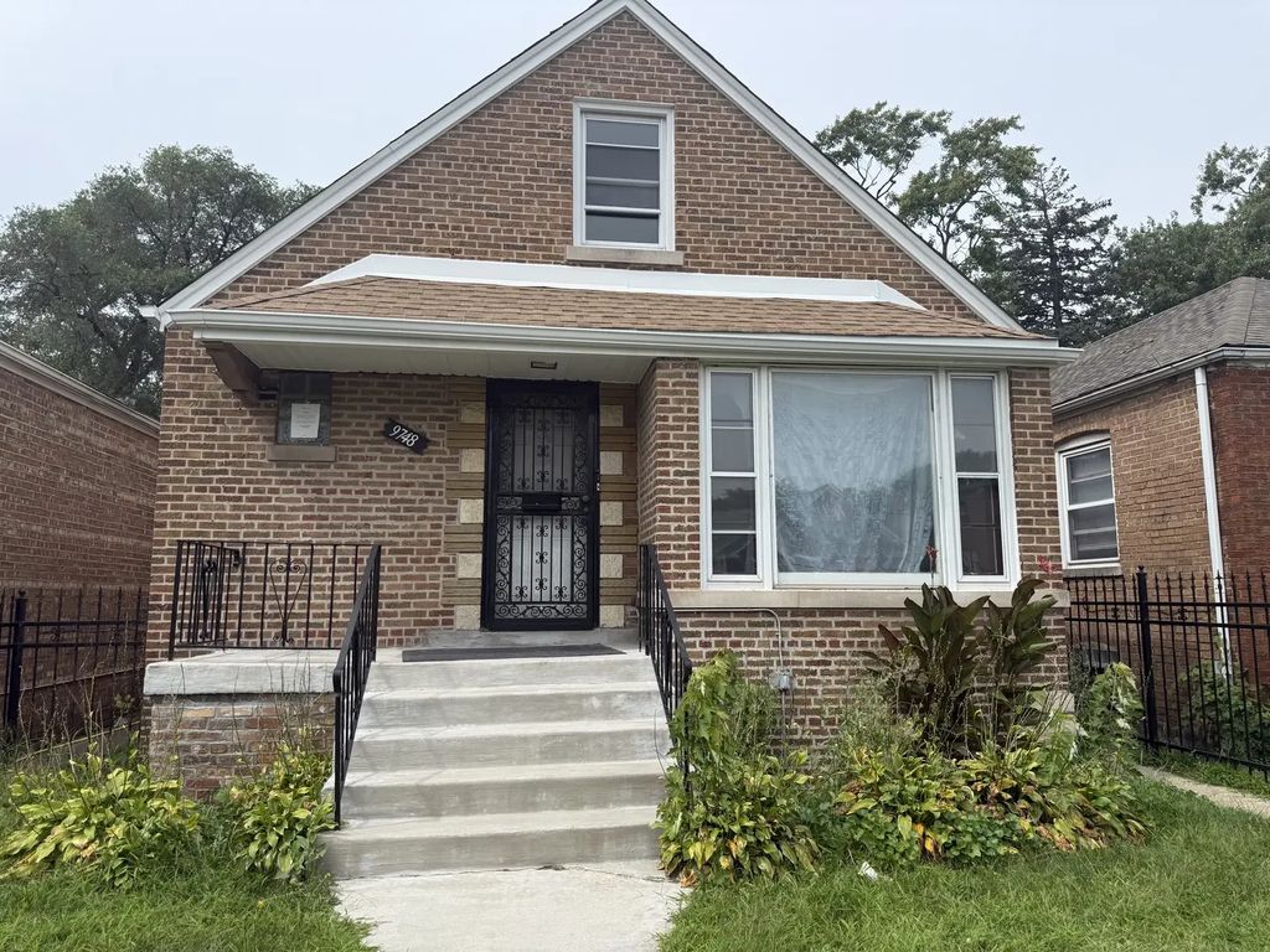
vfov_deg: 56.8
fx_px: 881
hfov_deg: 71.6
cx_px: 635
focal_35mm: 24
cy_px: 476
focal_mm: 6.76
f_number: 1.78
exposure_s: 1/3425
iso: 80
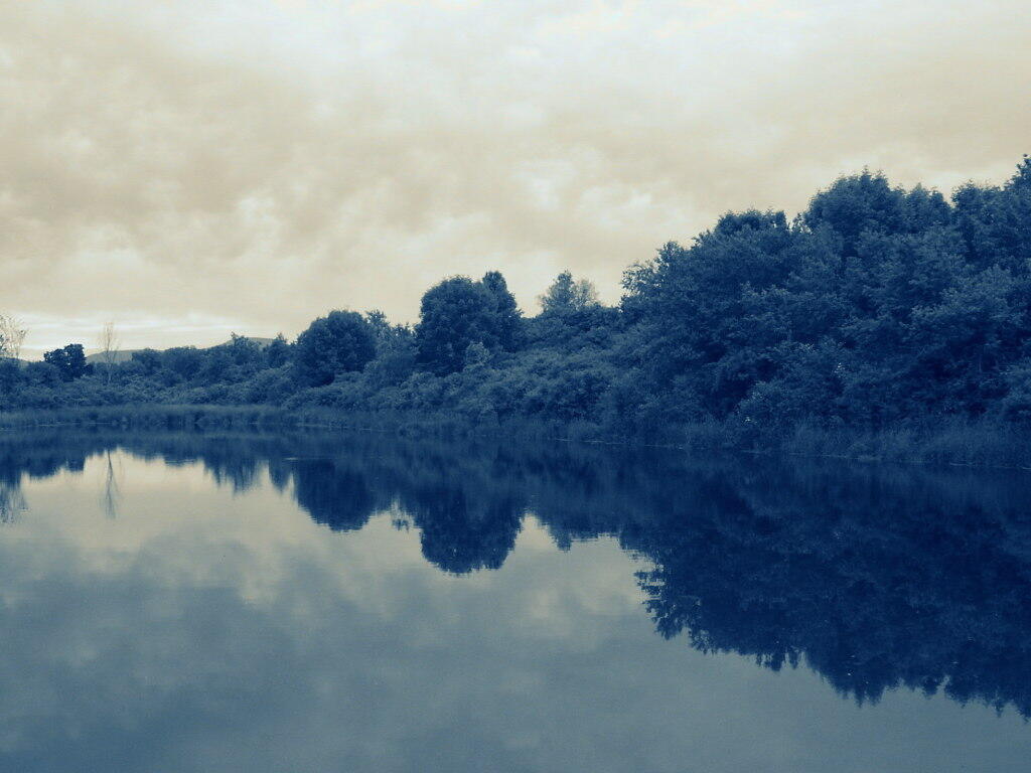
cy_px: 386
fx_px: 1042
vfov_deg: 40.7
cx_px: 516
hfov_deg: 52.6
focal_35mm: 35
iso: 64
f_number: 6.7
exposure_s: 1/125
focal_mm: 7.18
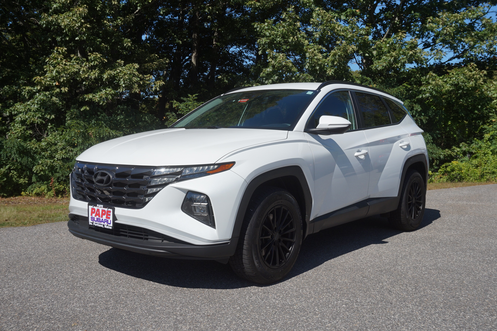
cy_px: 166
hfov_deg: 55.1
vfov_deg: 38.4
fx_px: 476
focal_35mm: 34
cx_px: 248
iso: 100
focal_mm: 23
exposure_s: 1/250
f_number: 9
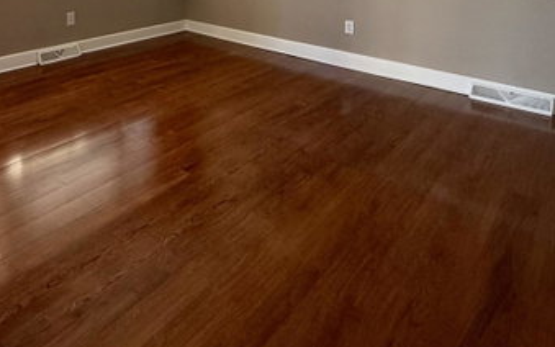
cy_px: -34
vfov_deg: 37.4
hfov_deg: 62.7
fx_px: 424
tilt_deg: -4.4
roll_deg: +0.1
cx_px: 140
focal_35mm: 28
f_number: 2.2
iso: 160
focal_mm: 2.22
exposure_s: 1/99
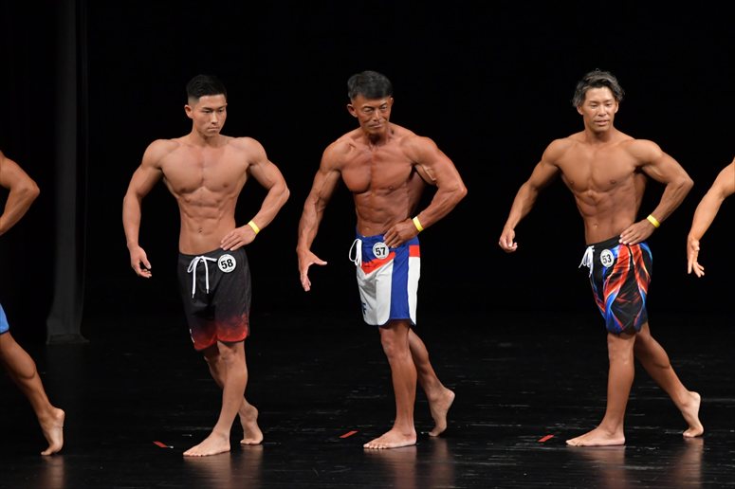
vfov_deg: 5.1
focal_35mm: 270
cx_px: 368
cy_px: 244
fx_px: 5510
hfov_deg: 7.6
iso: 3200
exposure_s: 1/400
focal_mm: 180
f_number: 5.6
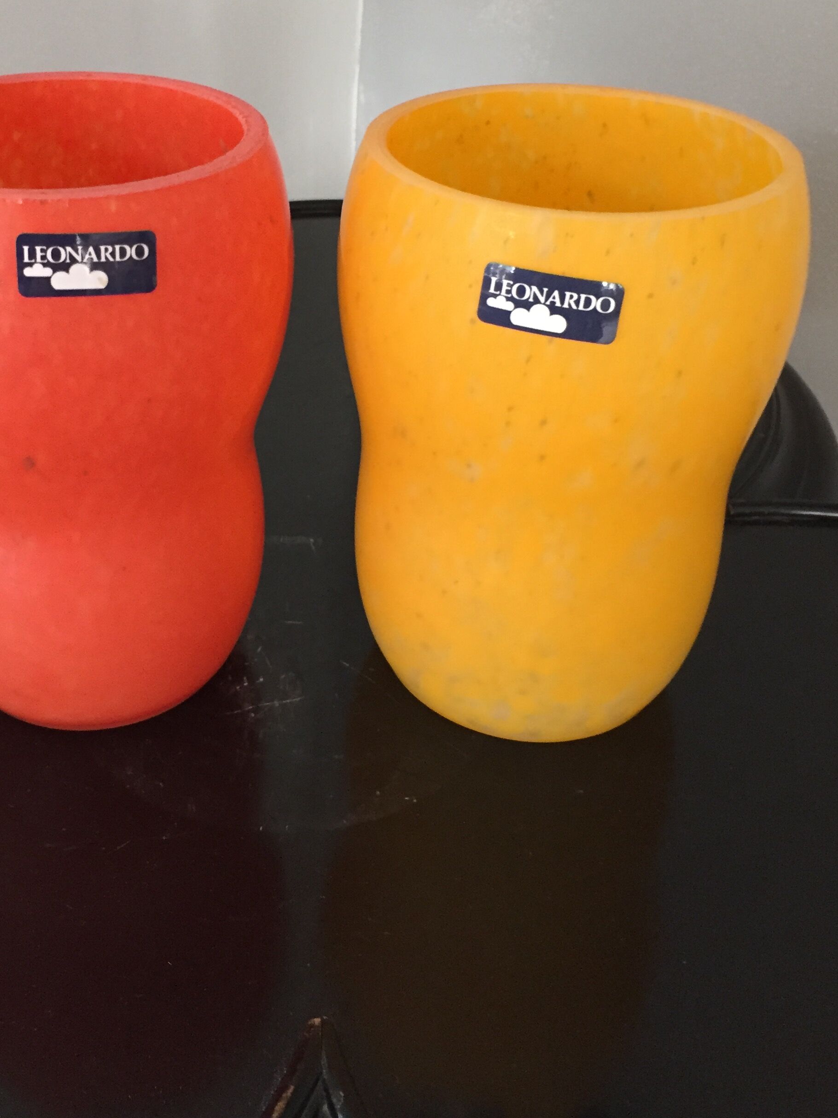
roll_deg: +1.4
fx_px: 1259
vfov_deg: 47.2
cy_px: 382
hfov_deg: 36.5
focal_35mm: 39
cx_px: 298
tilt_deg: -28.5
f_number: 2.2
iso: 250
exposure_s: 1/20
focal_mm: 4.15
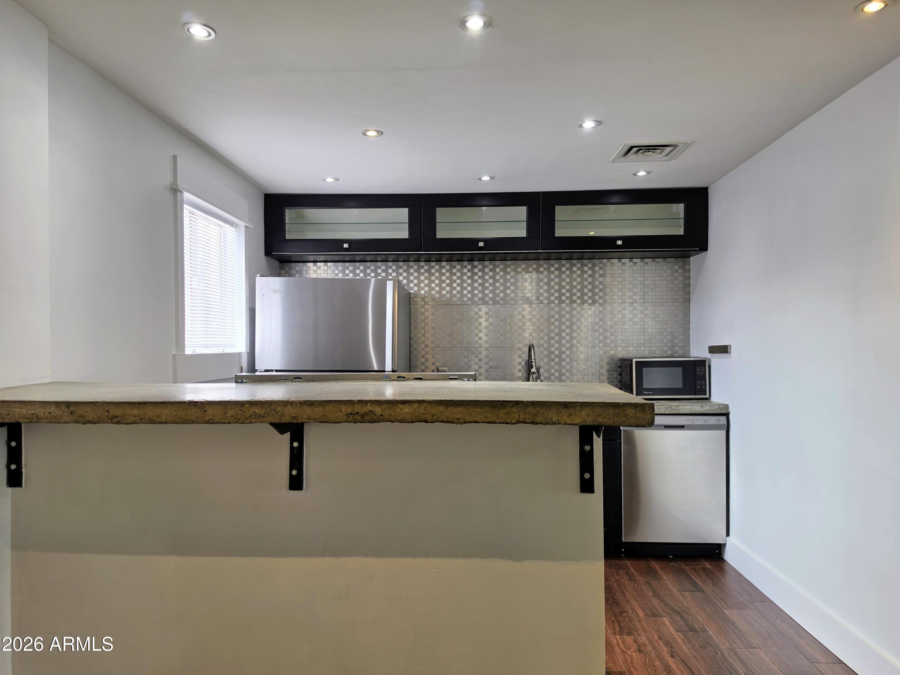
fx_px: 598
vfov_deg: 58.9
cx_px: 450
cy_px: 338
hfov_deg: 73.9
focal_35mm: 23
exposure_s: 1/120
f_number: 1.4
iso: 40
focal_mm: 6.5
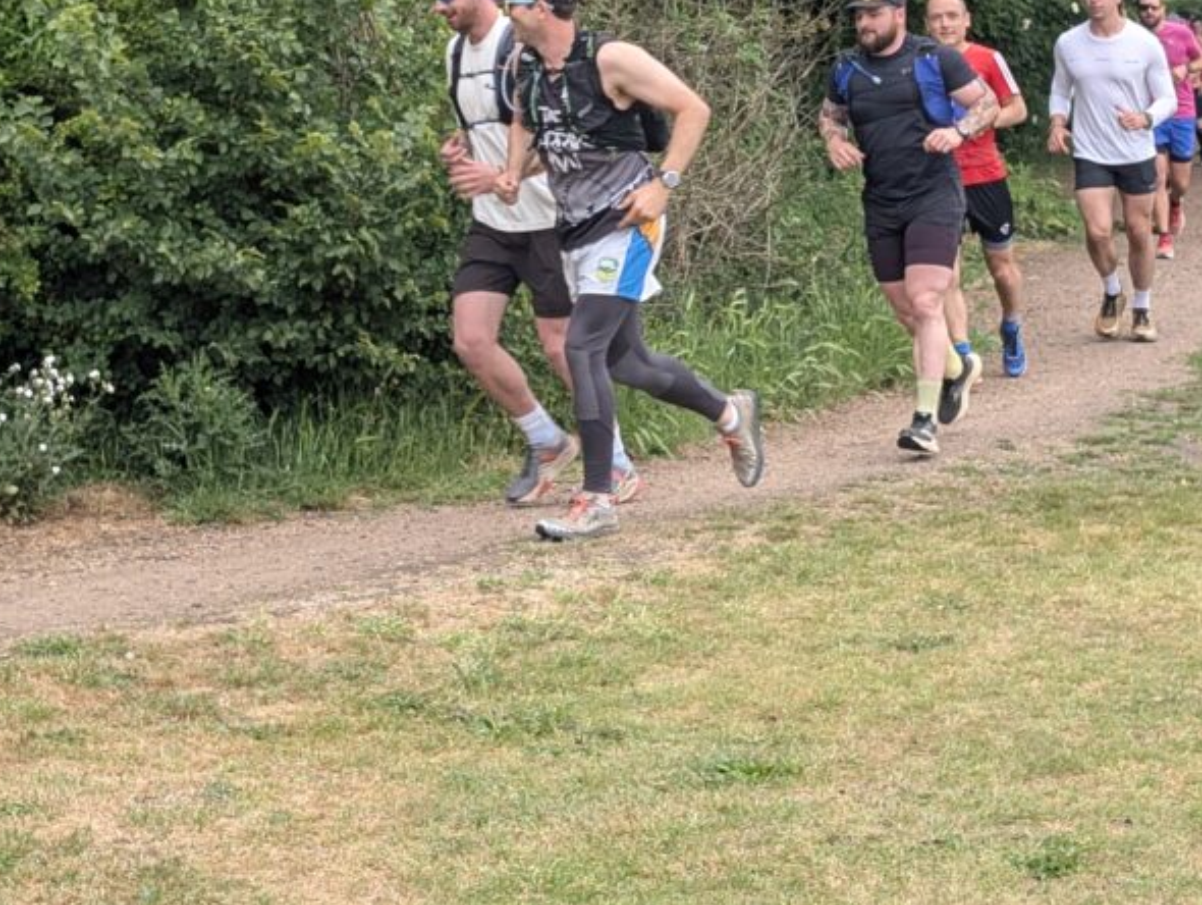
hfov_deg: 23.0
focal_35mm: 85
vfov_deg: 17.3
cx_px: 587
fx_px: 2955
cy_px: 197
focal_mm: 6.9
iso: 32
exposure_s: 1/241
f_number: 1.68
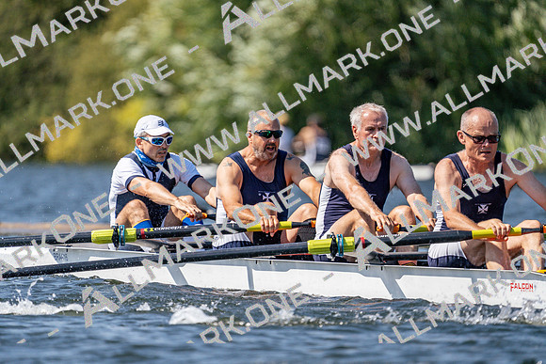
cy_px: 182
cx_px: 273
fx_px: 9102
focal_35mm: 600
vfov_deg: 2.3
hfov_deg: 3.4
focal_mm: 600
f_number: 6.3
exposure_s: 1/2000
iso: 400
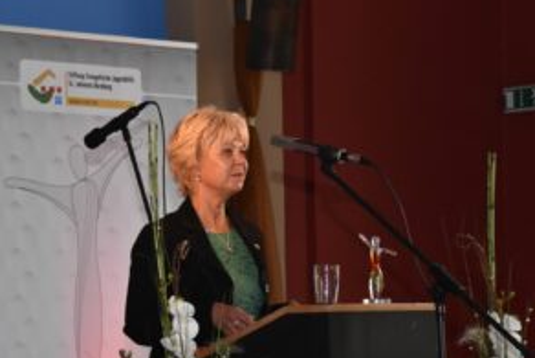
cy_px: 214
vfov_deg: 7.9
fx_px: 2597
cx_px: 231
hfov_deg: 11.8
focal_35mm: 175
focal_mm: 85
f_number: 8
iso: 1600
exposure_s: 1/160
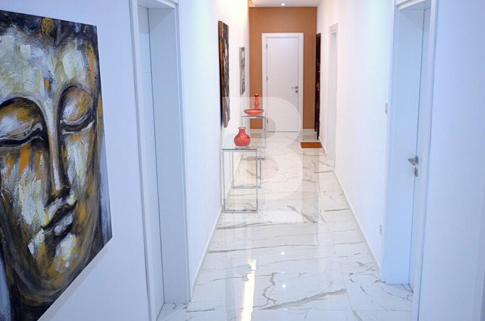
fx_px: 470
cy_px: 159
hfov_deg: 54.5
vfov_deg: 37.7
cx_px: 263
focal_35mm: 35
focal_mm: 18
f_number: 4
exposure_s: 1/60
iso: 720
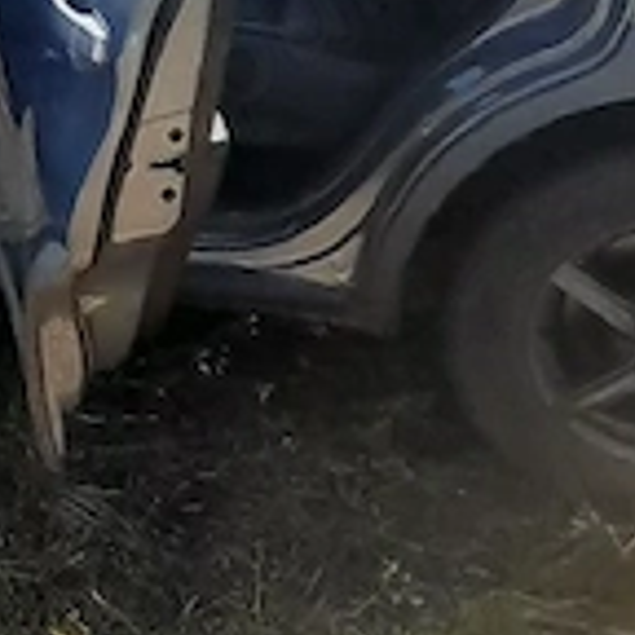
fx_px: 1328
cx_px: -35
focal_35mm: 64
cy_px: 4
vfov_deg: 25.6
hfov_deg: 25.3
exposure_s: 1/1250
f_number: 2.2
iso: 40
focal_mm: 1.13
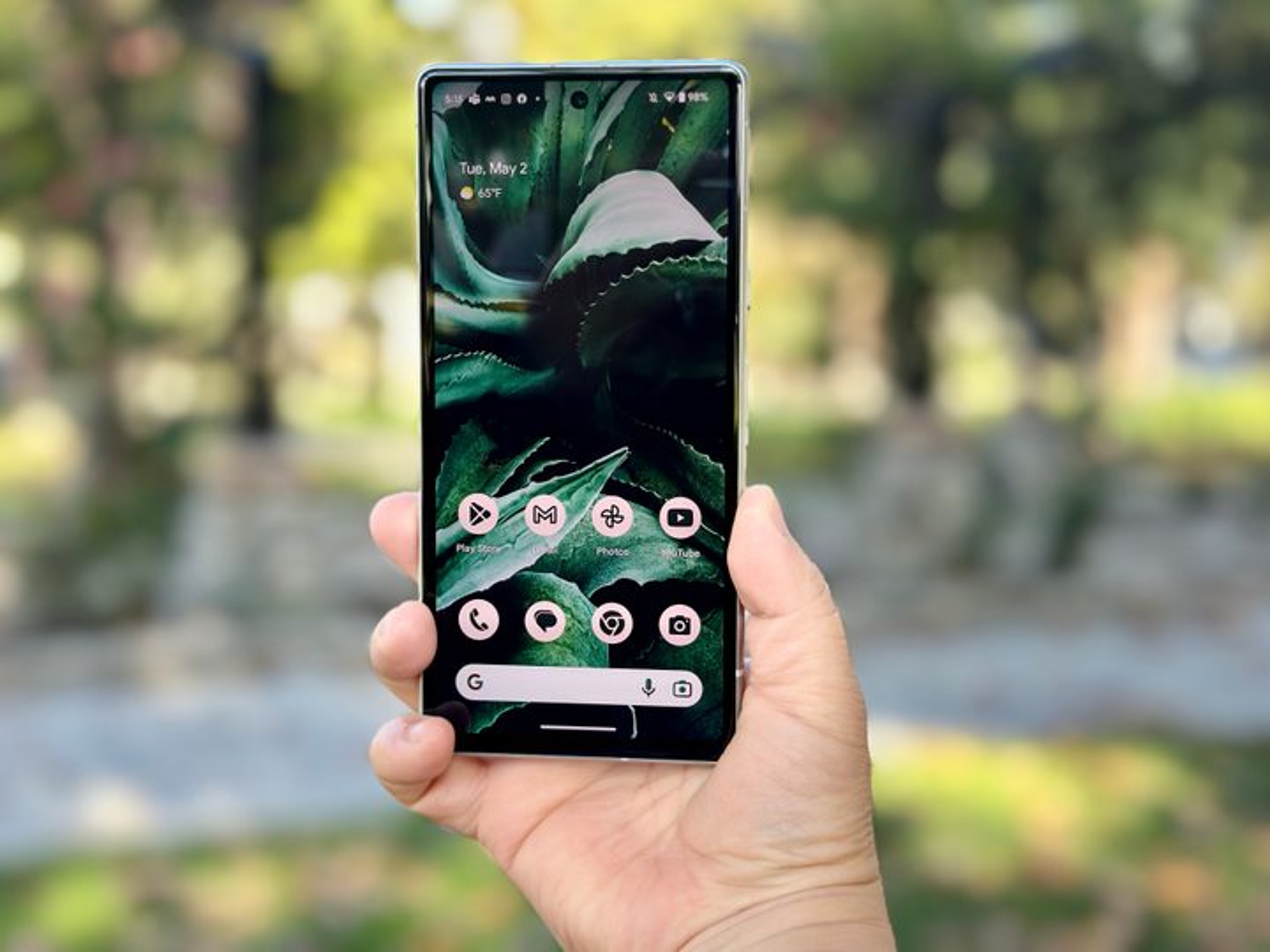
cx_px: 635
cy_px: 476
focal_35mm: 48
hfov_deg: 39.7
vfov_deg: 30.3
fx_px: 1761
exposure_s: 1/411
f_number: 1.78
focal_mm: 6.86
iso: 80
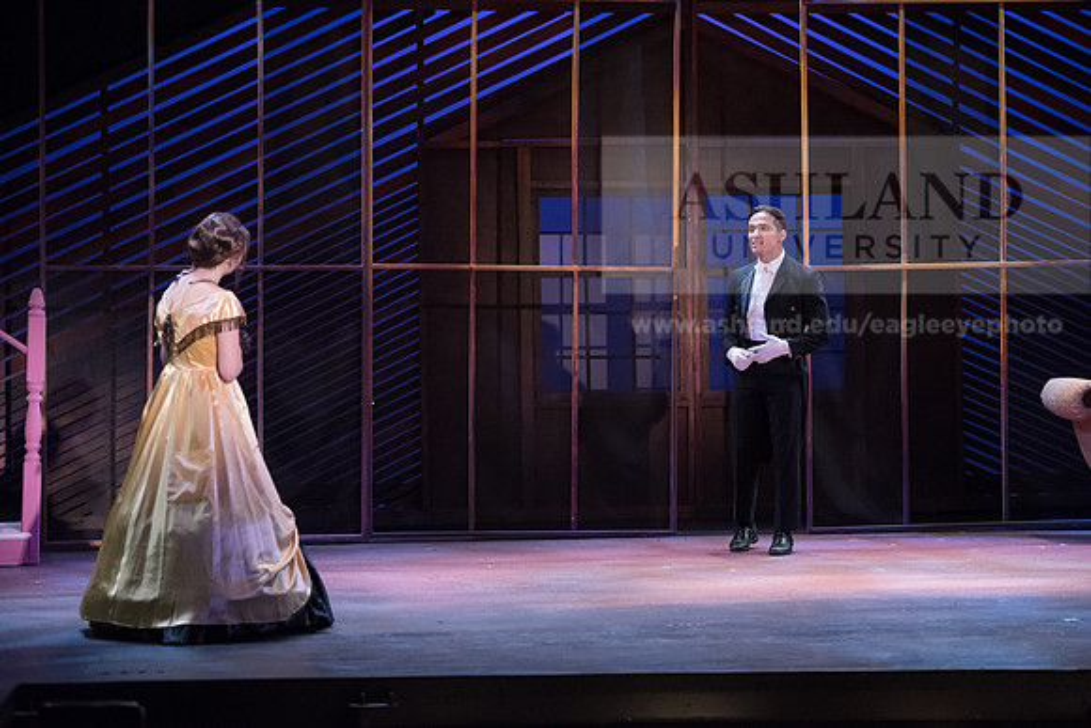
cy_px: 364
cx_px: 546
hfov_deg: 18.3
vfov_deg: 12.2
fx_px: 3395
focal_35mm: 112
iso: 4000
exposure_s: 1/320
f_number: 3.2
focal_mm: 112
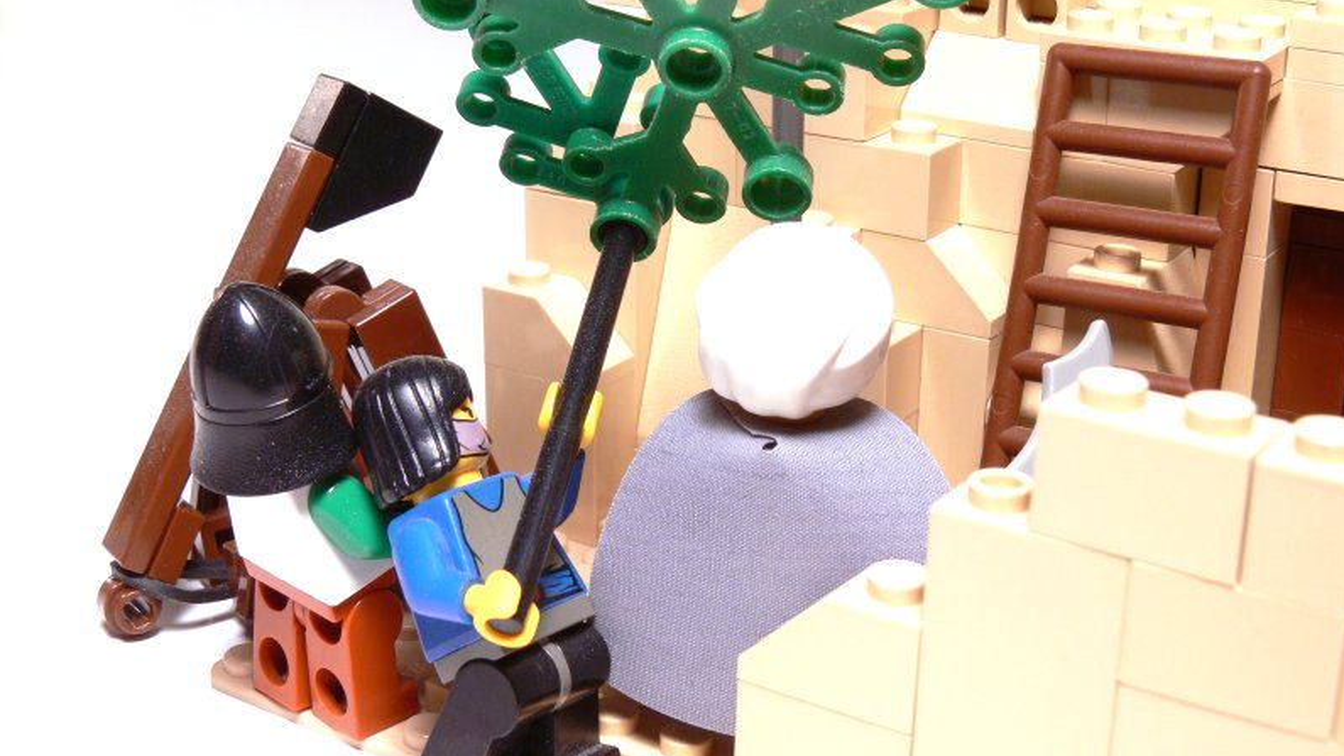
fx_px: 2031
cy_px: 303
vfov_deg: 21.0
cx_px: 675
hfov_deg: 36.6
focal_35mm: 57
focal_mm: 11
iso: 80
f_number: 6.3
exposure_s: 1/8
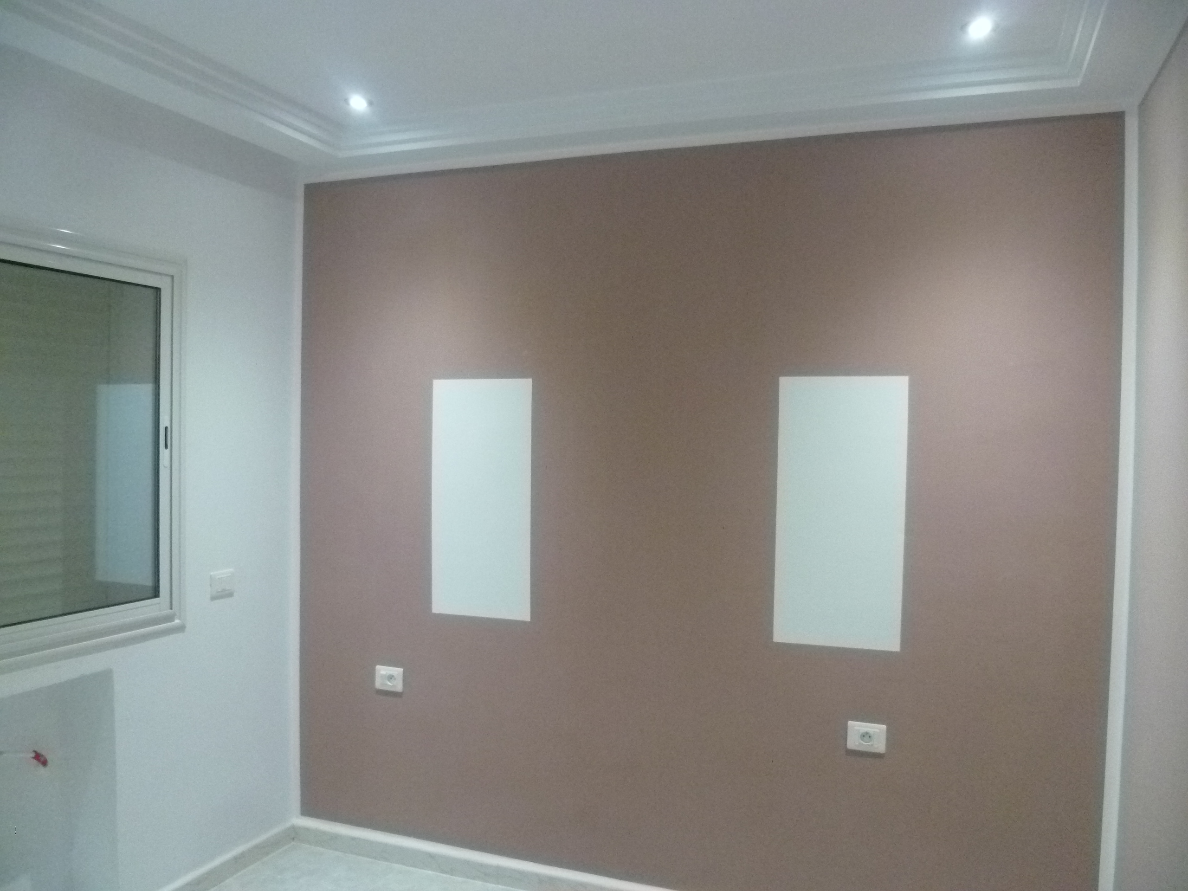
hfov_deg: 63.4
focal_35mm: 28
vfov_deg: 49.7
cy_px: 446
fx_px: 961
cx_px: 594
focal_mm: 5
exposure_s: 1/60
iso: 800
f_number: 2.8
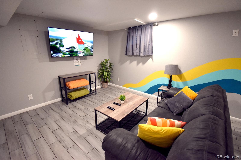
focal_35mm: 15
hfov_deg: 100.4
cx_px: 120
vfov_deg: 77.3
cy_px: 80
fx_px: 100
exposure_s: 1/60
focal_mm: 10
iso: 1400
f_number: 4.5
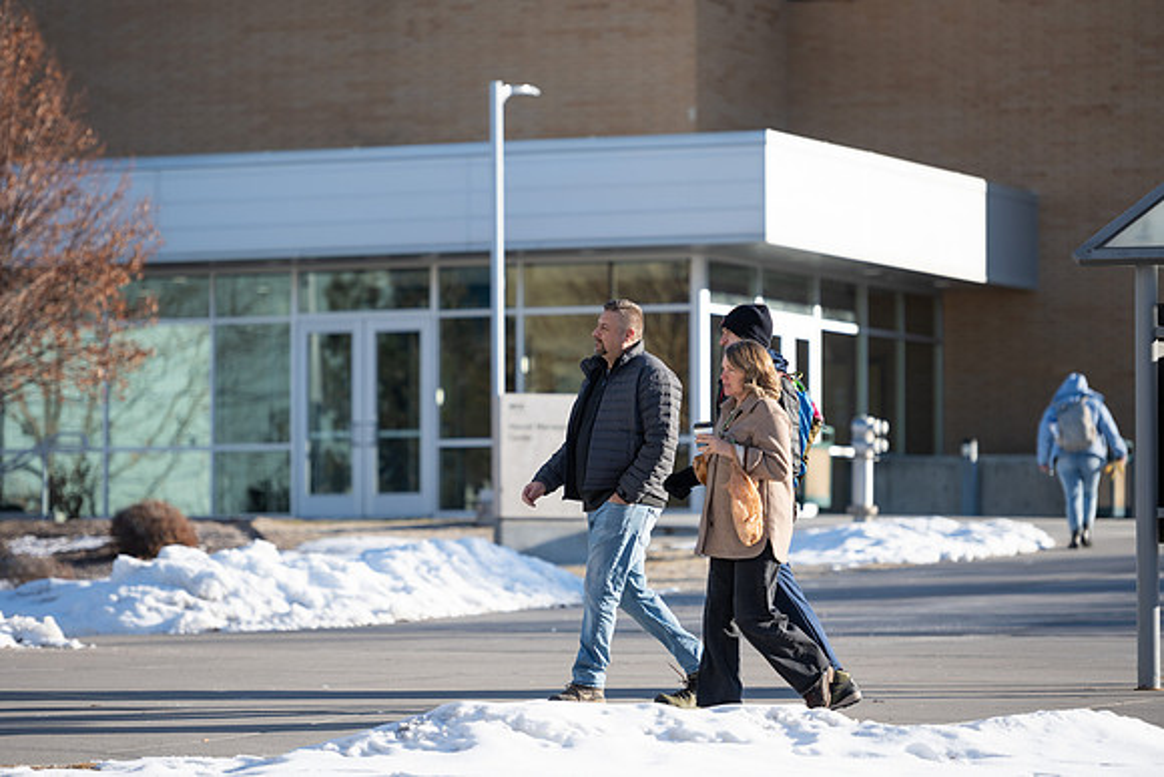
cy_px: 388
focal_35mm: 172
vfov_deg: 8.0
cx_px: 579
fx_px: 5548
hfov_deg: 12.0
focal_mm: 170
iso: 100
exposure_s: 1/1600
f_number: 2.8
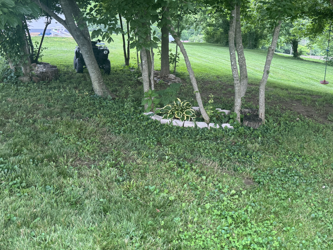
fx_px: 337
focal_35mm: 35
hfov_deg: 52.5
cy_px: 90
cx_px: 186
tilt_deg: -11.5
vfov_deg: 40.3
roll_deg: -2.2
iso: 160
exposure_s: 1/121
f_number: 1.78
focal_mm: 6.76
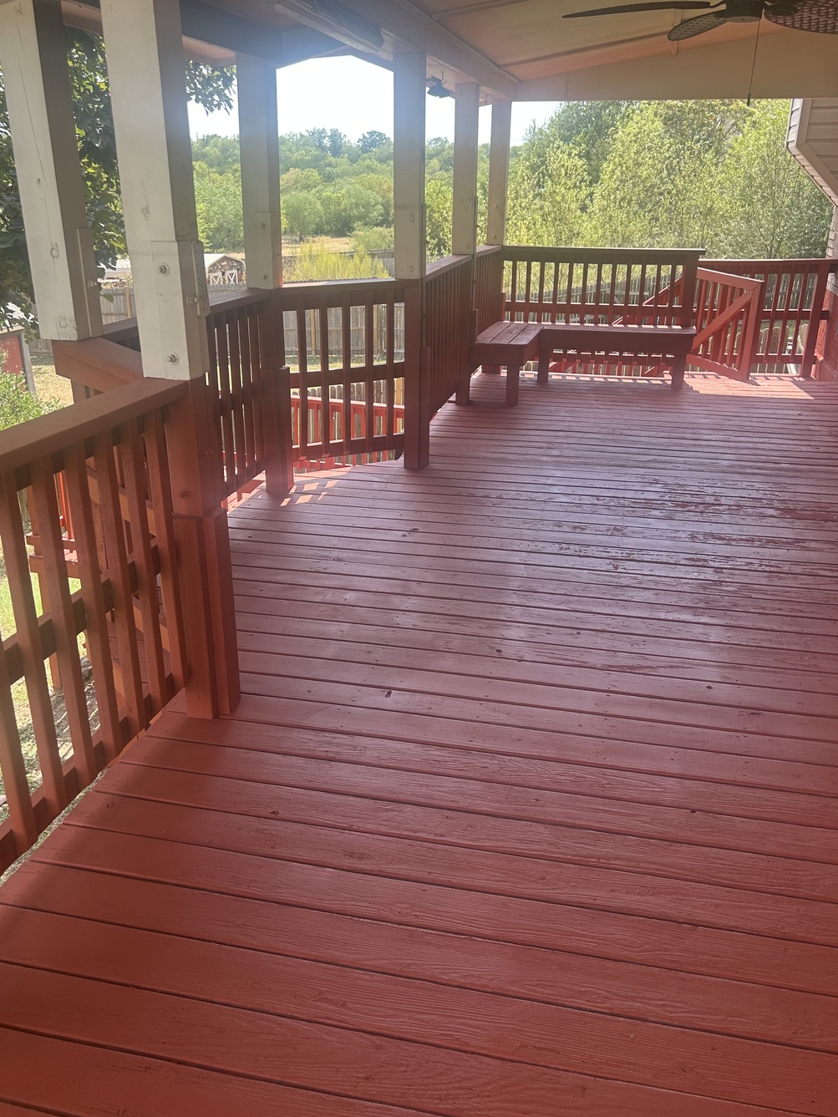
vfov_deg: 63.4
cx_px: 421
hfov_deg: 49.8
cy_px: 538
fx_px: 904
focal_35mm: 28
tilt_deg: -21.2
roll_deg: -1.6
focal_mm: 5.7
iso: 50
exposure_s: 1/502
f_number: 1.5
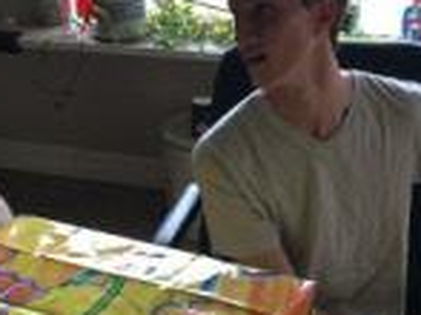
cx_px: 212
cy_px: 152
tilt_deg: -23.8
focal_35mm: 72
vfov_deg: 20.4
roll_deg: +3.2
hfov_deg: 27.1
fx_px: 875
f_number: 2.2
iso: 32
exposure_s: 1/30
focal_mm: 4.15
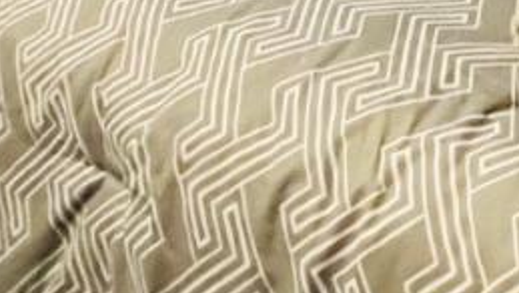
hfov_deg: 22.9
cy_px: -420
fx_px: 1129
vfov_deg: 11.9
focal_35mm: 82
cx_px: 685
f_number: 1.8
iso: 1000
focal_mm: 1.57
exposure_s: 1/40
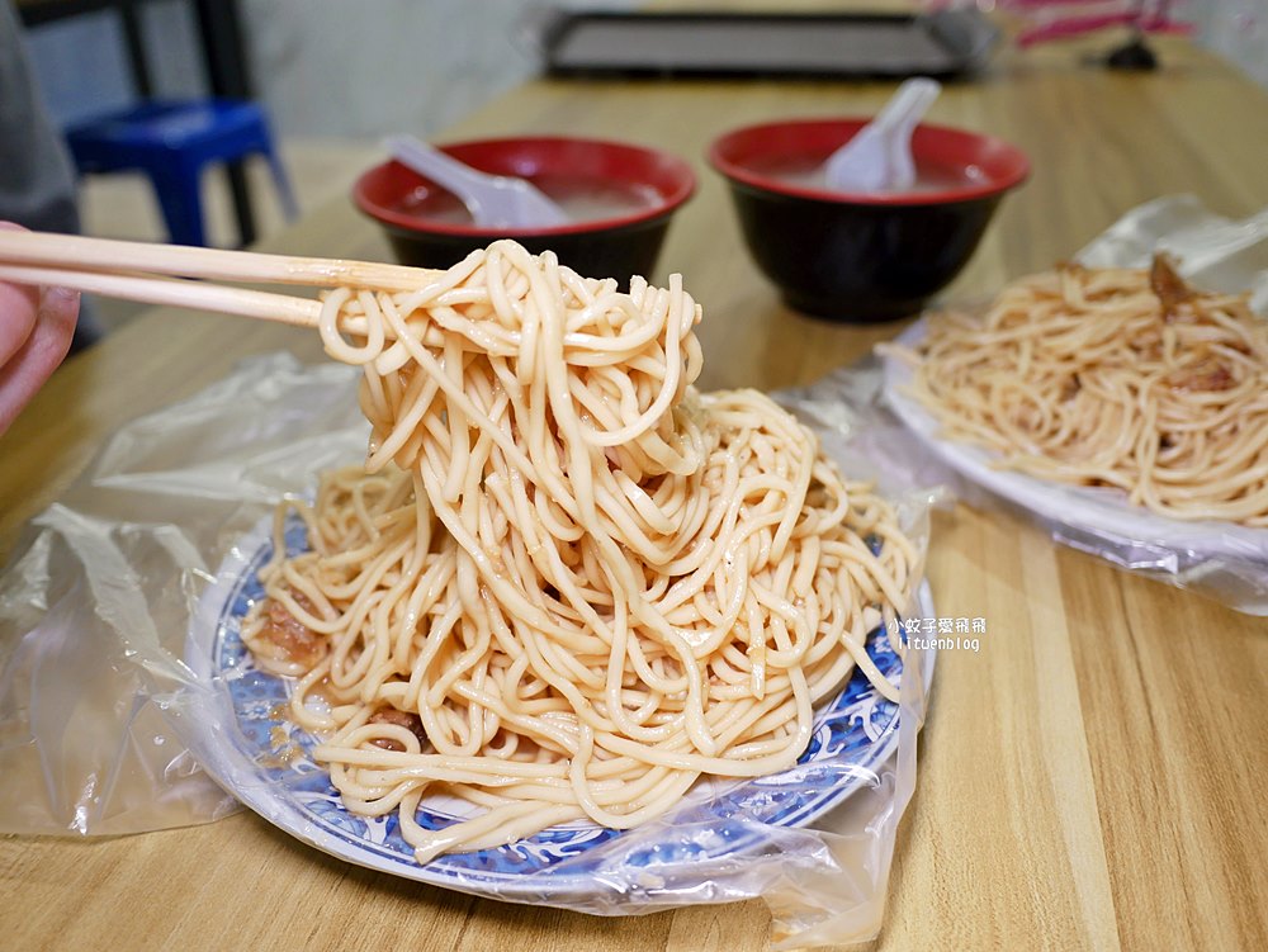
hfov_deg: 63.4
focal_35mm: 28
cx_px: 634
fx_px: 1026
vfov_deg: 49.8
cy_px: 476
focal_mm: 14
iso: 250
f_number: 2.5
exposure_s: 1/60
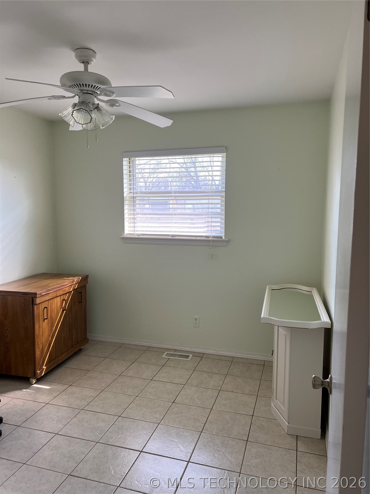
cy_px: 247
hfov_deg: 53.1
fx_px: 371
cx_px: 185
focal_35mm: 26
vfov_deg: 67.3
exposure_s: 1/120
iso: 125
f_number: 1.5
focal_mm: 5.7
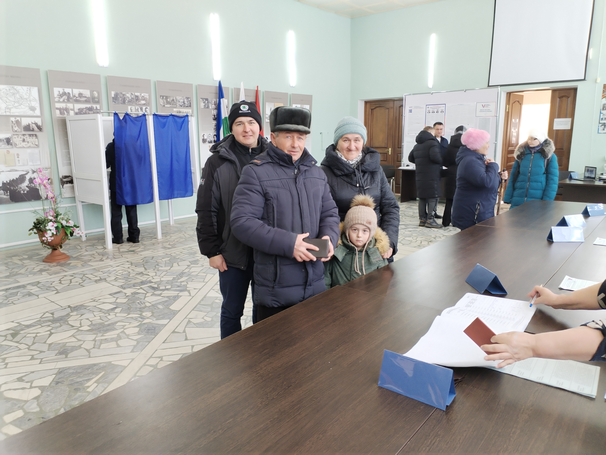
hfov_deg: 61.7
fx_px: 508
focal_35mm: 29
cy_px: 228
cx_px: 303
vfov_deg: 48.2
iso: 244
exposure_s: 1/40
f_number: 1.8
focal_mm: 4.75
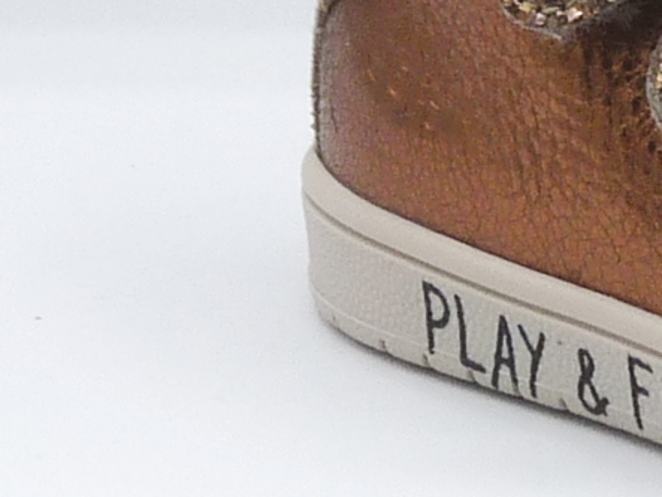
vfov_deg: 6.0
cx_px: 834
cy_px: 16
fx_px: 4766
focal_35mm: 249
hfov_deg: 7.9
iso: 100
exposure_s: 1/250
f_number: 5
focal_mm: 7.1
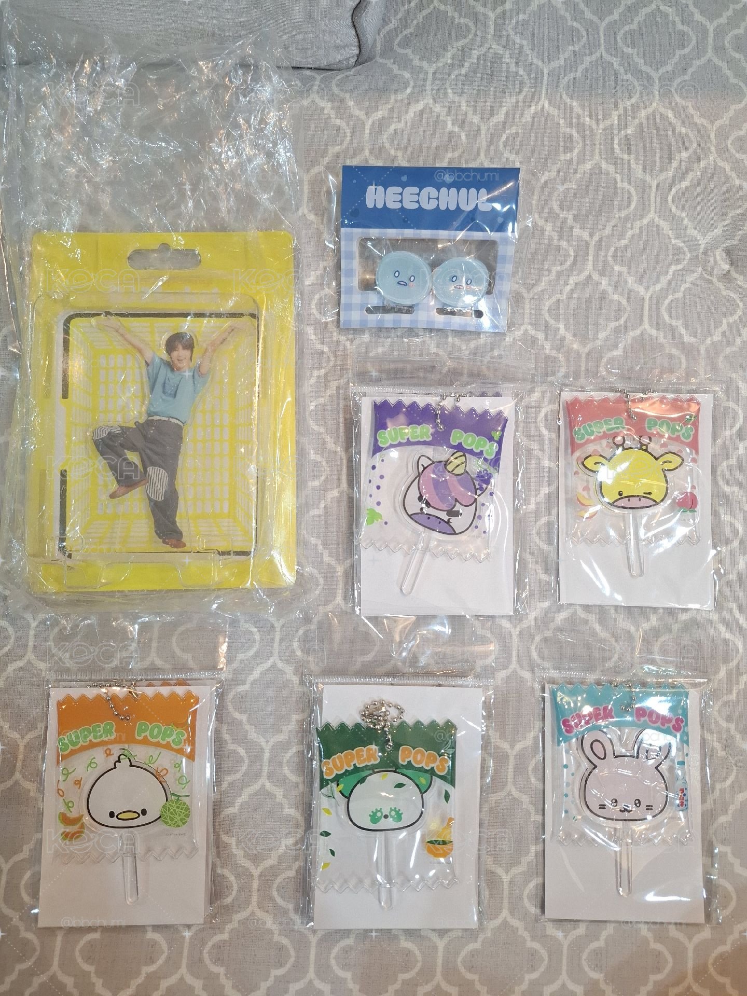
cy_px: 498
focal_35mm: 23
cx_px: 374
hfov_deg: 58.9
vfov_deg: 73.9
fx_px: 662
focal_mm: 5.54
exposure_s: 1/40
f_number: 1.8
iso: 320
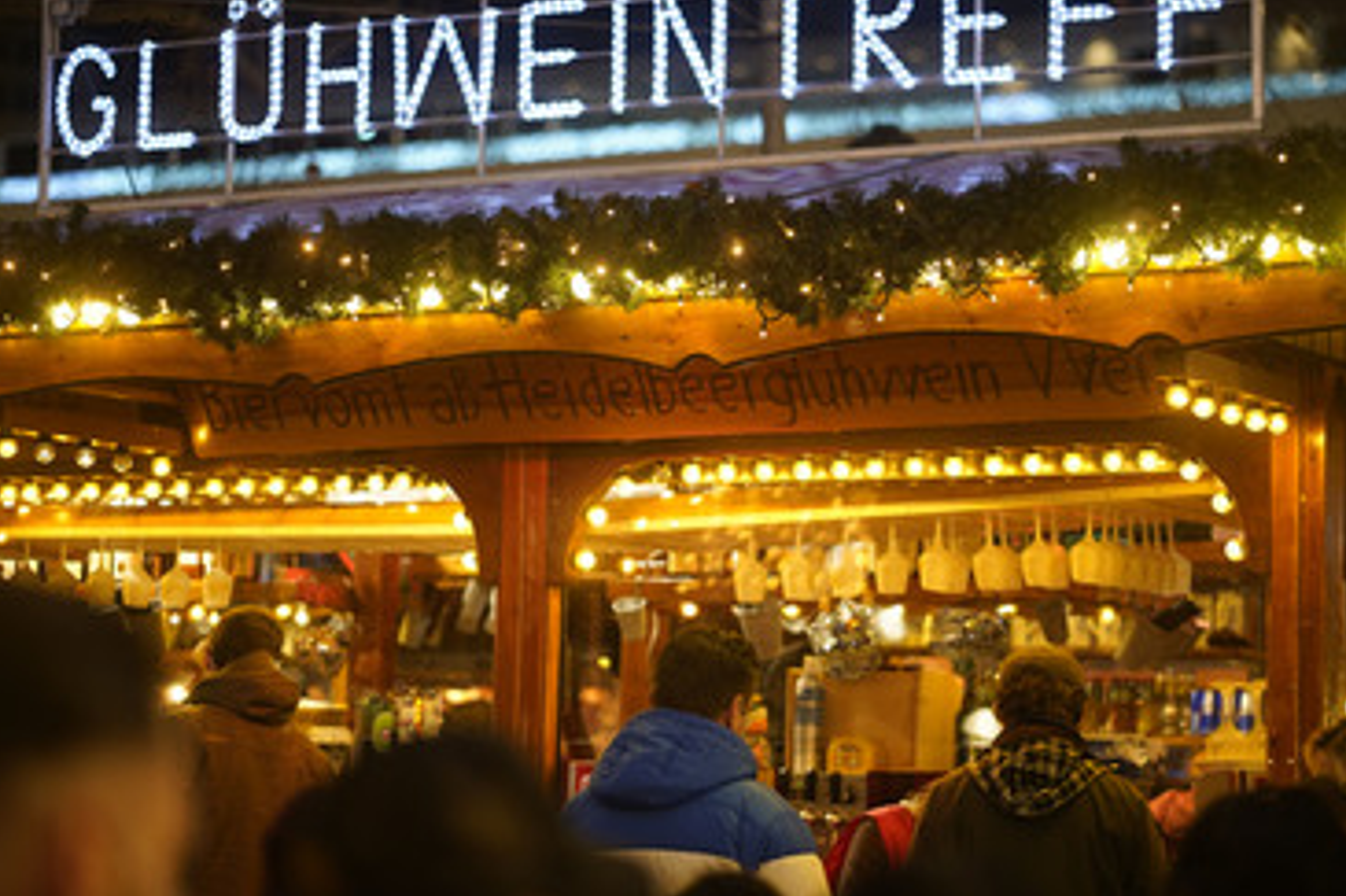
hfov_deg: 19.5
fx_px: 3924
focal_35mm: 105
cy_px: 391
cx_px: 655
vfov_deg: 13.0
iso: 640
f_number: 1.8
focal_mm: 85
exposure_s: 1/60
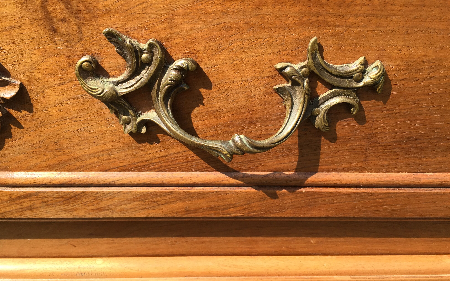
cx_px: 224
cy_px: 116
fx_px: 380
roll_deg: -3.1
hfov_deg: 61.2
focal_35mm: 31
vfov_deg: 40.5
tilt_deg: -29.1
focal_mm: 4.15
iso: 32
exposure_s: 1/682
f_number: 2.2
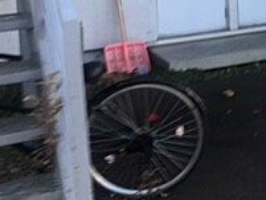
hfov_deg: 19.4
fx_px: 684
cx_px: 390
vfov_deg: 16.1
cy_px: -29
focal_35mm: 89
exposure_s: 1/163
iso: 20
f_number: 1.8
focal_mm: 3.99
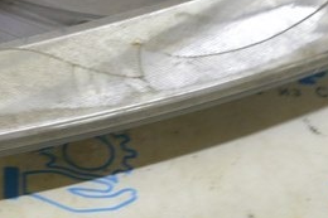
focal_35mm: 142
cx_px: -102
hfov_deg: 13.9
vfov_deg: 9.4
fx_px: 1293
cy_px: -101
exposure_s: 1/20
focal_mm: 24
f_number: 5.6
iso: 400
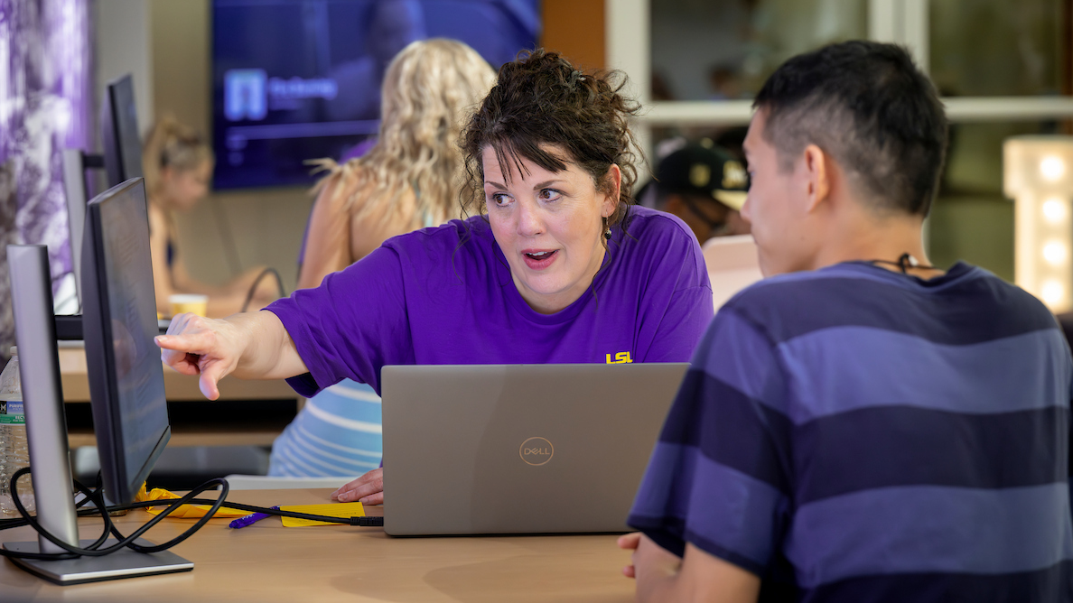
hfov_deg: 19.6
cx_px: 536
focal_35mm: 109
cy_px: 312
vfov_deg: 11.1
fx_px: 3101
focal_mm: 103
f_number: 4
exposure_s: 1/320
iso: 2000
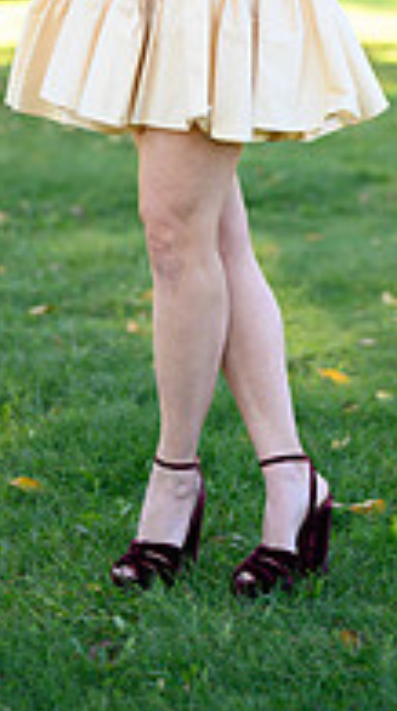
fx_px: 2275
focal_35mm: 121
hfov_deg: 10.0
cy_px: -95
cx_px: 228
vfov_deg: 17.1
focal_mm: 50
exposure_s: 1/800
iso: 320
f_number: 2
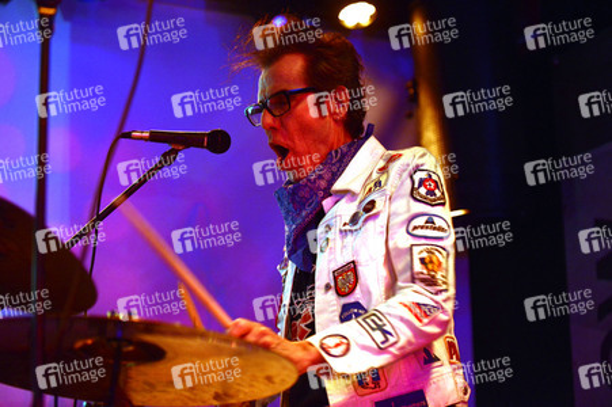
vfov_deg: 19.4
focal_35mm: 70
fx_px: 1189
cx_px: 306
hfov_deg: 28.9
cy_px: 204
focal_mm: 70
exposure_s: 1/160
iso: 2000
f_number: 2.8
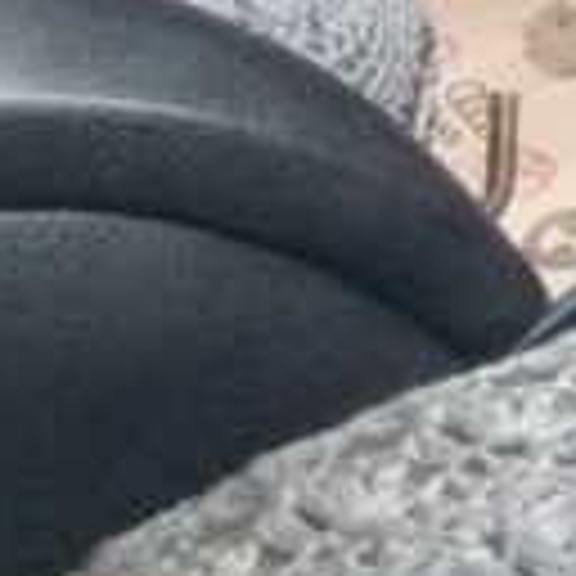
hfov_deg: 10.4
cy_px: -371
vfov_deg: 11.7
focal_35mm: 141
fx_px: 2654
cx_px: 1467
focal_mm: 3.3
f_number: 2.2
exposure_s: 1/25
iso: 200
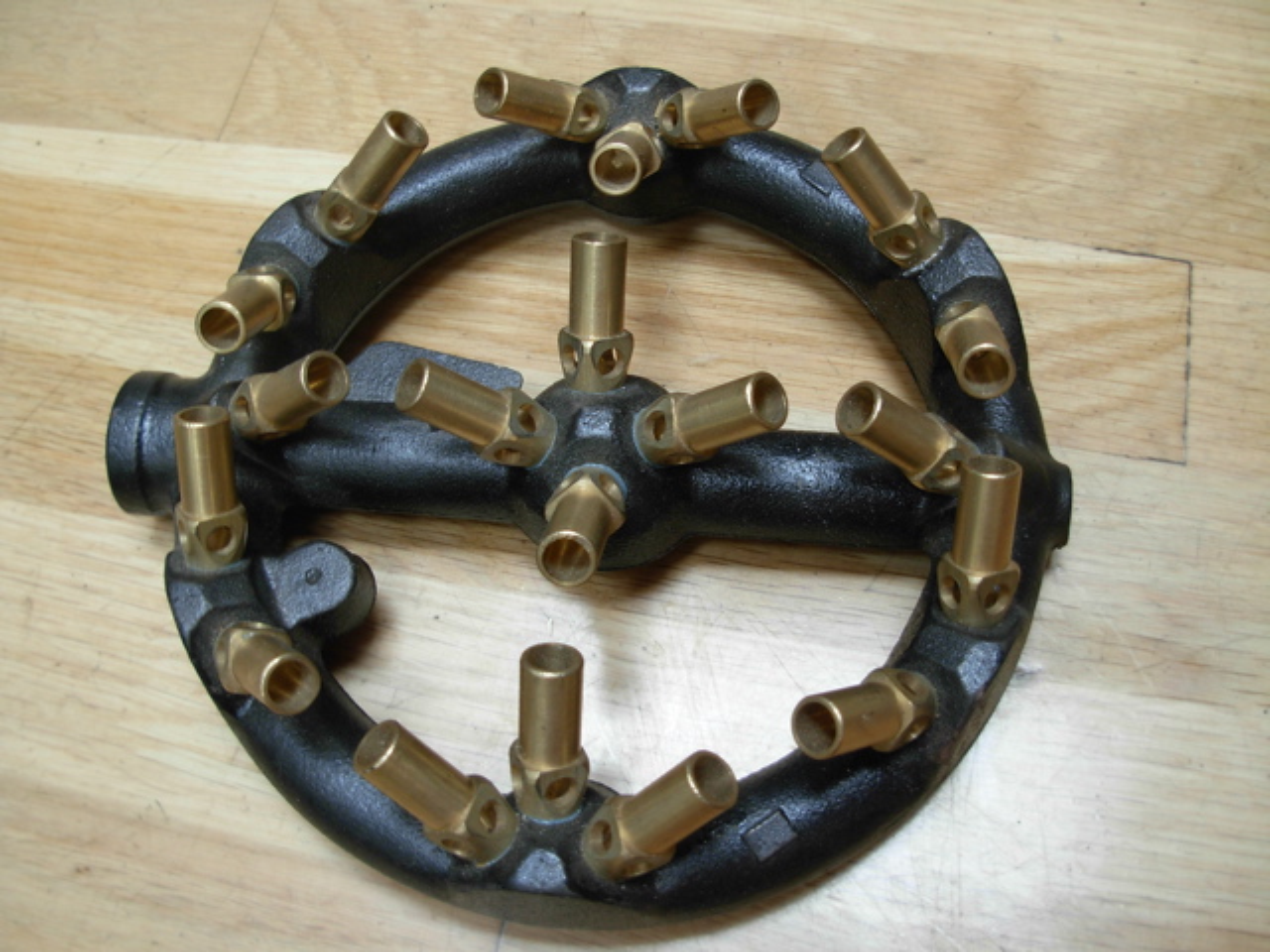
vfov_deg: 37.7
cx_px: 635
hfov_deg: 49.0
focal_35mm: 38
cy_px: 476
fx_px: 1394
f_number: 2.9
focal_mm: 6.3
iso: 79
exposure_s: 1/33.9
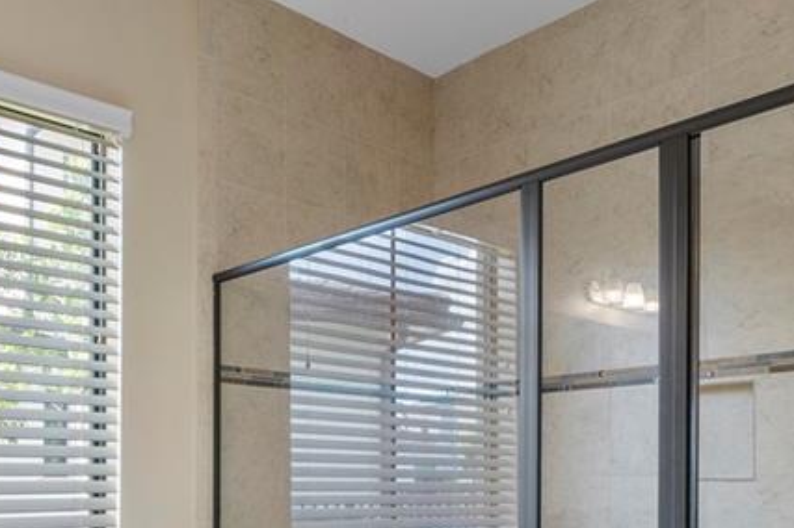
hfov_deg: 51.2
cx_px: 212
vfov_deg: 34.6
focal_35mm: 36
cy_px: 483
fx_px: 793
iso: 125
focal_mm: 10
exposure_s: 1/10
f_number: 11
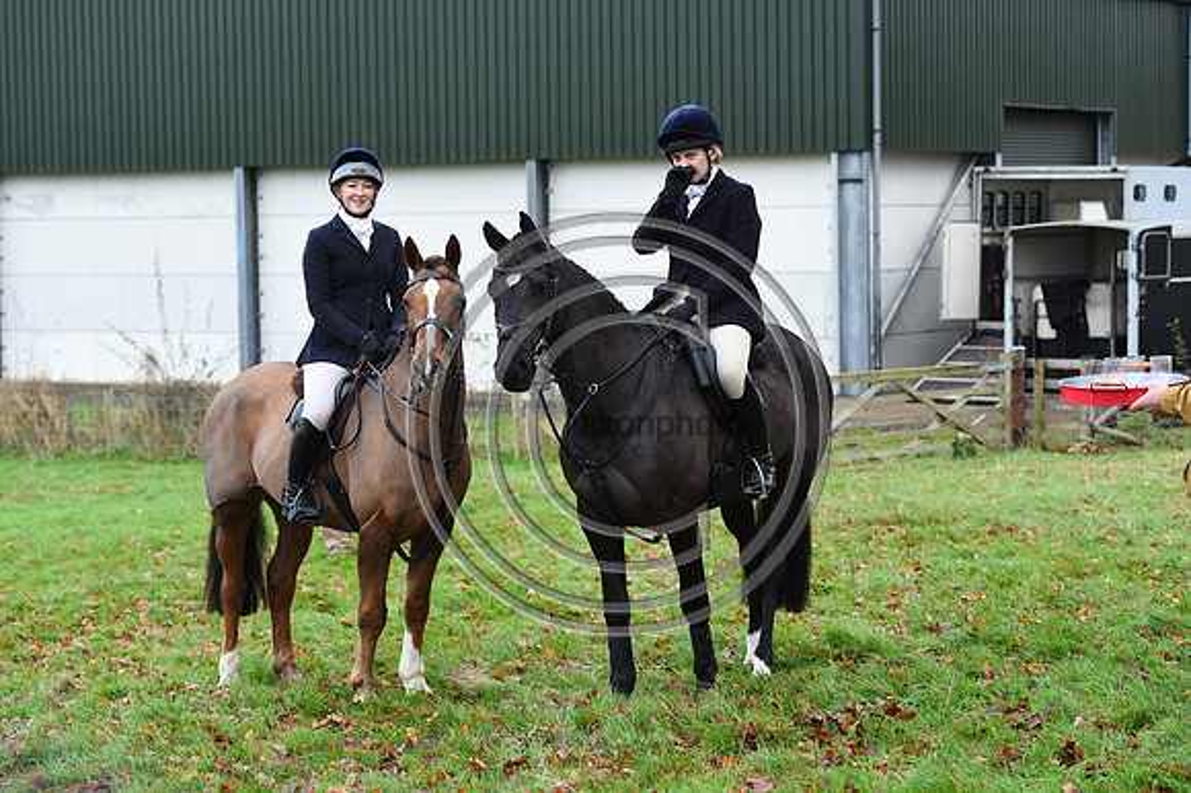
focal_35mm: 95
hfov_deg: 21.5
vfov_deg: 14.4
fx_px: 3141
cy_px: 396
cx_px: 596
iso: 2200
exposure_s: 1/1000
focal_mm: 95
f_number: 5.6
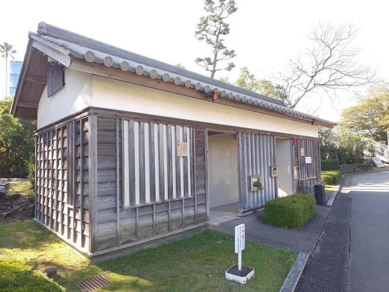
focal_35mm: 20
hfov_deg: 81.7
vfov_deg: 66.0
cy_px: 146
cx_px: 194
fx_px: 225
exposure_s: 1/114
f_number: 1.94
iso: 28
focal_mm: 3.45
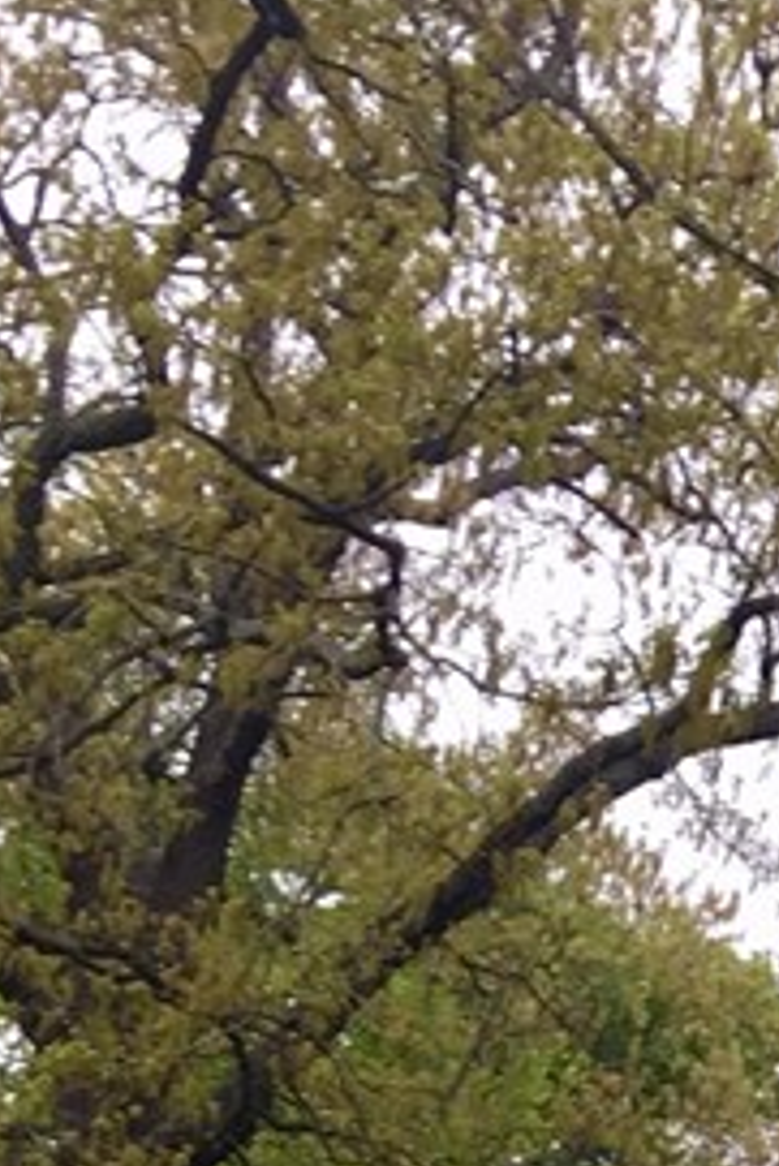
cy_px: 1605
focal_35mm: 114
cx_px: 1743
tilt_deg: +6.6
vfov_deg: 16.7
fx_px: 3695
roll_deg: -0.3
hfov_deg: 10.6
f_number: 2.2
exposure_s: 1/40
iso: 25
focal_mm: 4.15
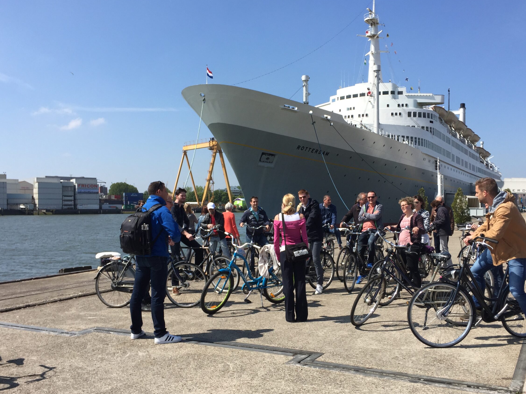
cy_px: 206
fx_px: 501
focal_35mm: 33
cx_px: 288
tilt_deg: +0.1
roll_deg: -0.2
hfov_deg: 55.3
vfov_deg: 42.9
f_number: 2.2
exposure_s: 1/1799
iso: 32
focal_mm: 4.15
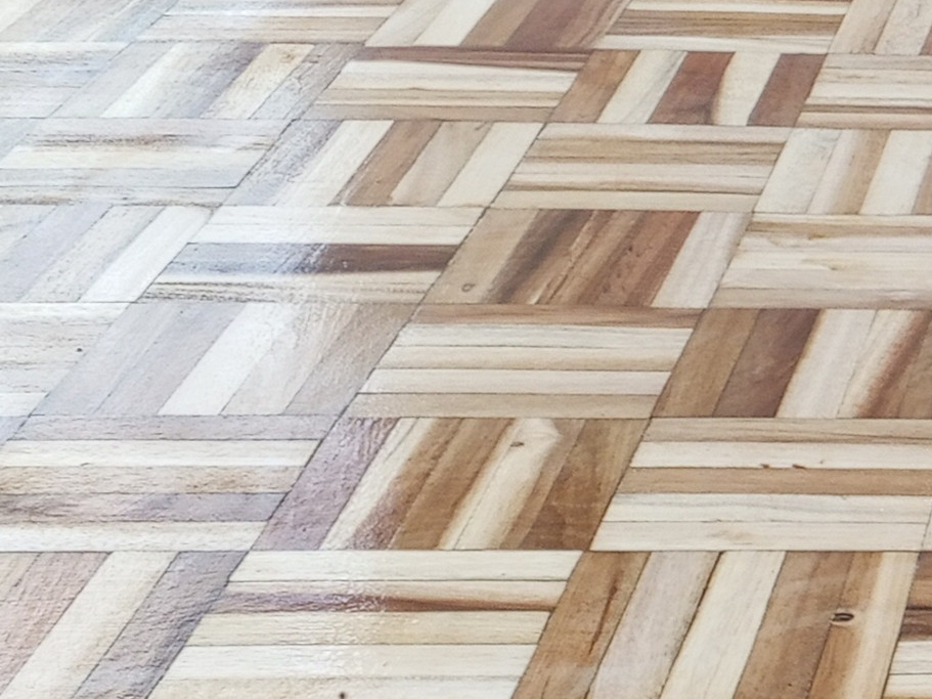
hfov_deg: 16.8
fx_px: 2611
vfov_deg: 15.2
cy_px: 542
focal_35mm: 97
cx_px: 1678
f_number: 1.6
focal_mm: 4.09
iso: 495
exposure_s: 1/100
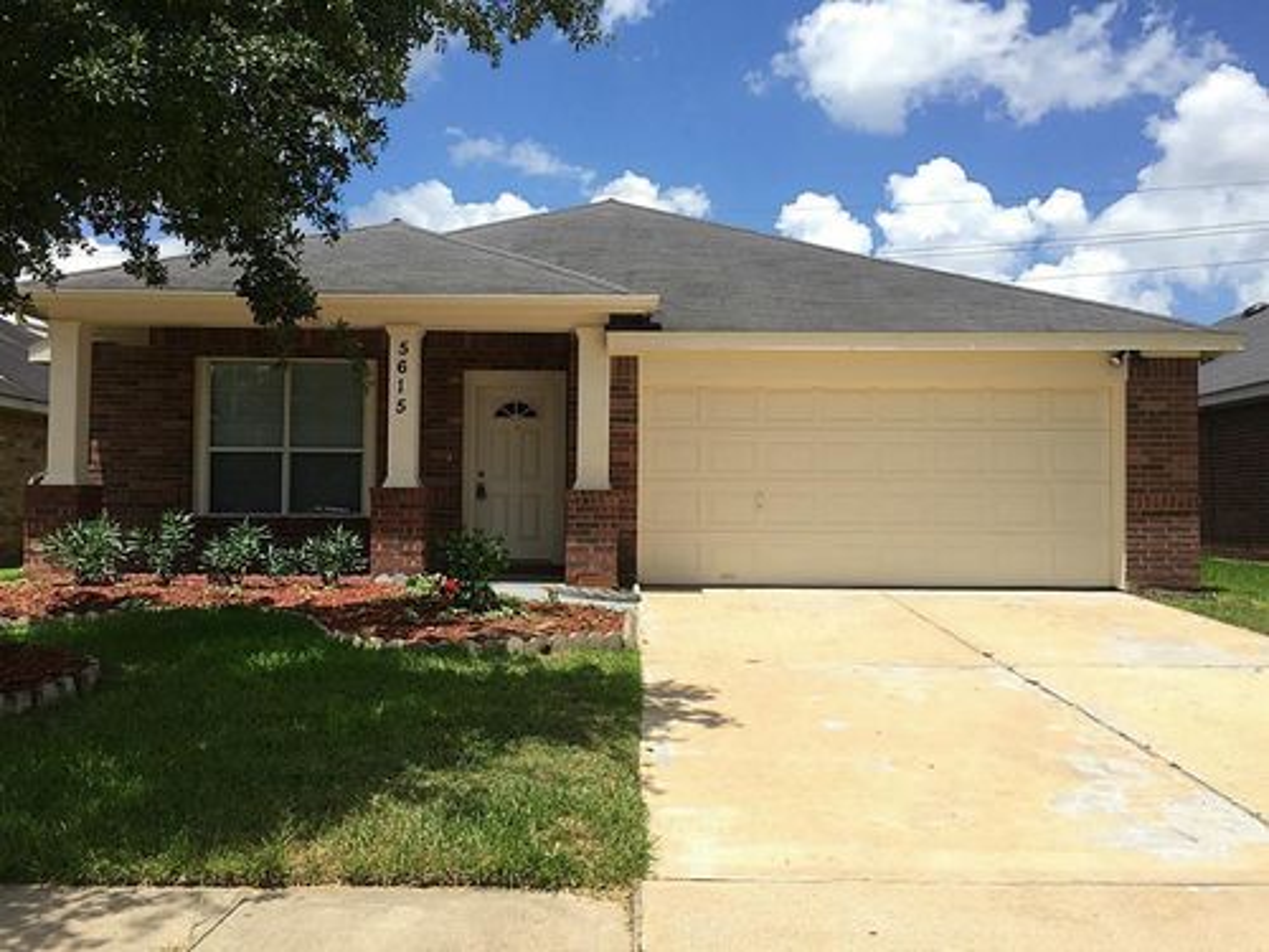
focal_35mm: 29
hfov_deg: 61.7
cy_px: 476
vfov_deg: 48.2
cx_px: 634
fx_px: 1063
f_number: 2.2
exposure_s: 1/1412
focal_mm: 4.15
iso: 32
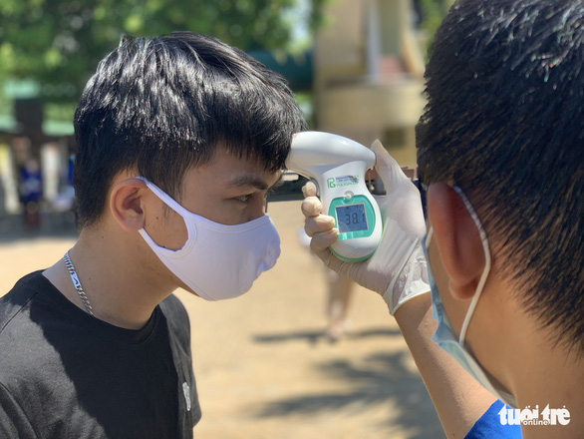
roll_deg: +3.2
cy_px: 220
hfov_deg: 36.8
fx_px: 878
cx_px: 292
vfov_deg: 28.1
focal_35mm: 52
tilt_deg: -3.0
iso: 16
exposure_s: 1/539
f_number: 2.4
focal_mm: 6
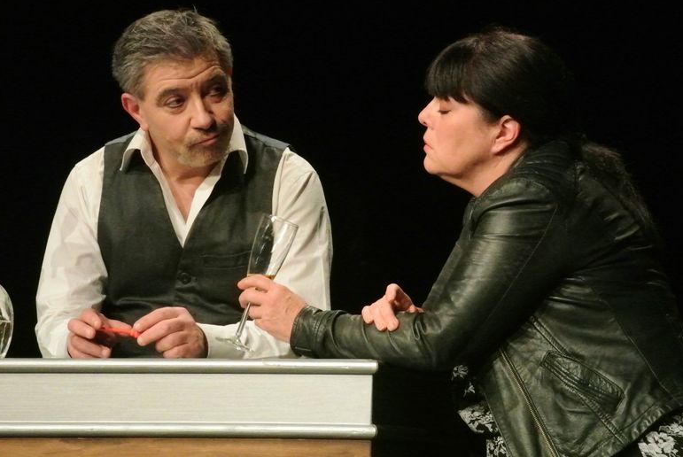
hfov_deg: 6.7
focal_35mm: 308
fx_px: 5850
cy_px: 233
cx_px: 333
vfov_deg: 4.5
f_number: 10
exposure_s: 1/50
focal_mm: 110
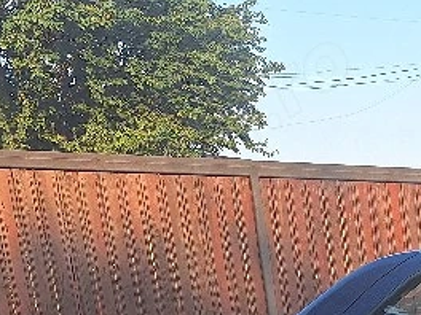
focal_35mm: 87
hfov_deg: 18.8
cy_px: 595
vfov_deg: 14.6
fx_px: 1058
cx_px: 695
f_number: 1.8
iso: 40
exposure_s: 1/526
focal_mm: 5.54
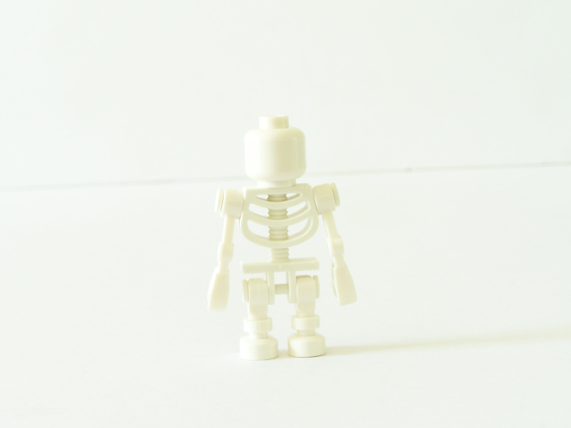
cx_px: 286
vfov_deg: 19.6
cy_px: 214
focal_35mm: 75
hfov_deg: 26.0
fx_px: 1237
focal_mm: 12.4
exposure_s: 1/10
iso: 200
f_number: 7.1
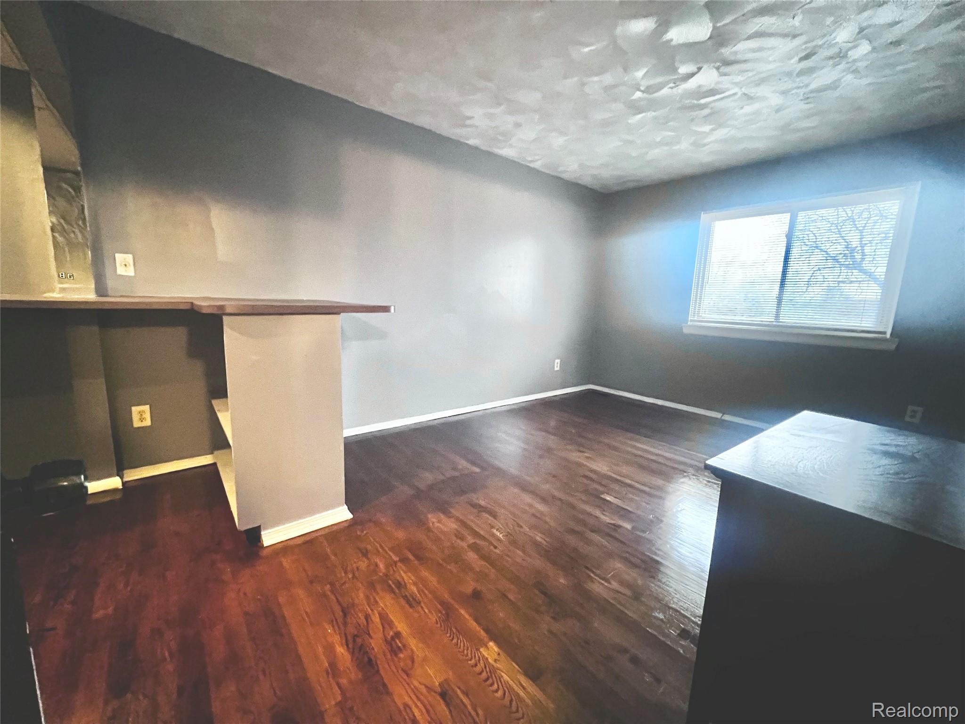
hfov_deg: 106.2
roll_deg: -2.1
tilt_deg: -9.5
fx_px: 362
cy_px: 362
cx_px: 482
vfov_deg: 89.9
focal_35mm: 13
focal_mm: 1.57
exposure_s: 1/30
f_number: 1.8
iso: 1000
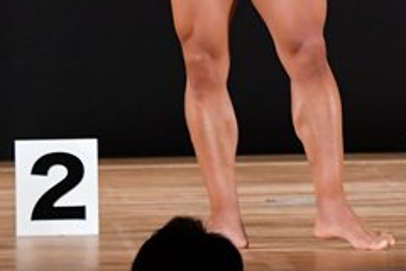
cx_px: 527
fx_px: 7916
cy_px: -130
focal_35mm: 702
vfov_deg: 2.0
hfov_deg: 2.9
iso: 3200
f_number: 5.6
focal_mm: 145
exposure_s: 1/400
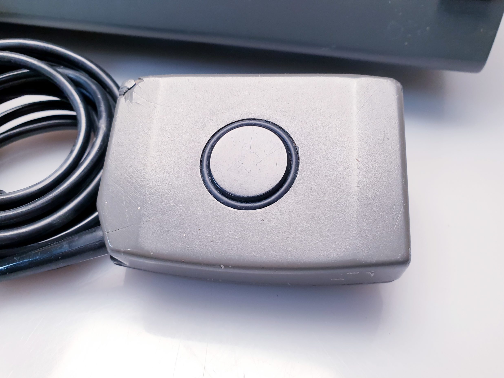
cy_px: 184
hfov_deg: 65.3
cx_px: 258
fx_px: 393
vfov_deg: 51.4
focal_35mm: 27
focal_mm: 4.3
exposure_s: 1/50
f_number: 2.4
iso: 100
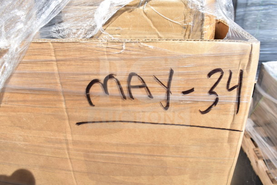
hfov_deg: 67.4
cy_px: 92
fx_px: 208
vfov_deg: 48.0
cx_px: 138
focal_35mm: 27
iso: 200
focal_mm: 18
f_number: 8
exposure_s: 1/250
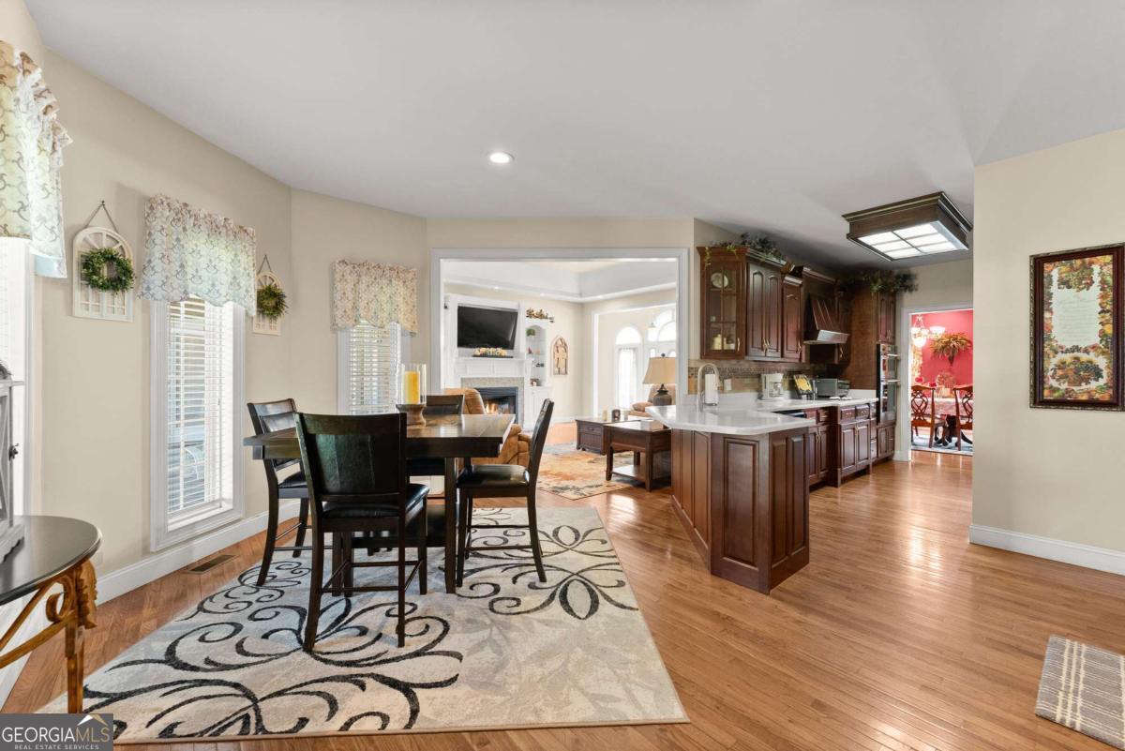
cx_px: 562
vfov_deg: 81.3
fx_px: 438
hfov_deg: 104.2
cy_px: 376
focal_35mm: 14
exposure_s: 1/8
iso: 800
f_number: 7.1
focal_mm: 14
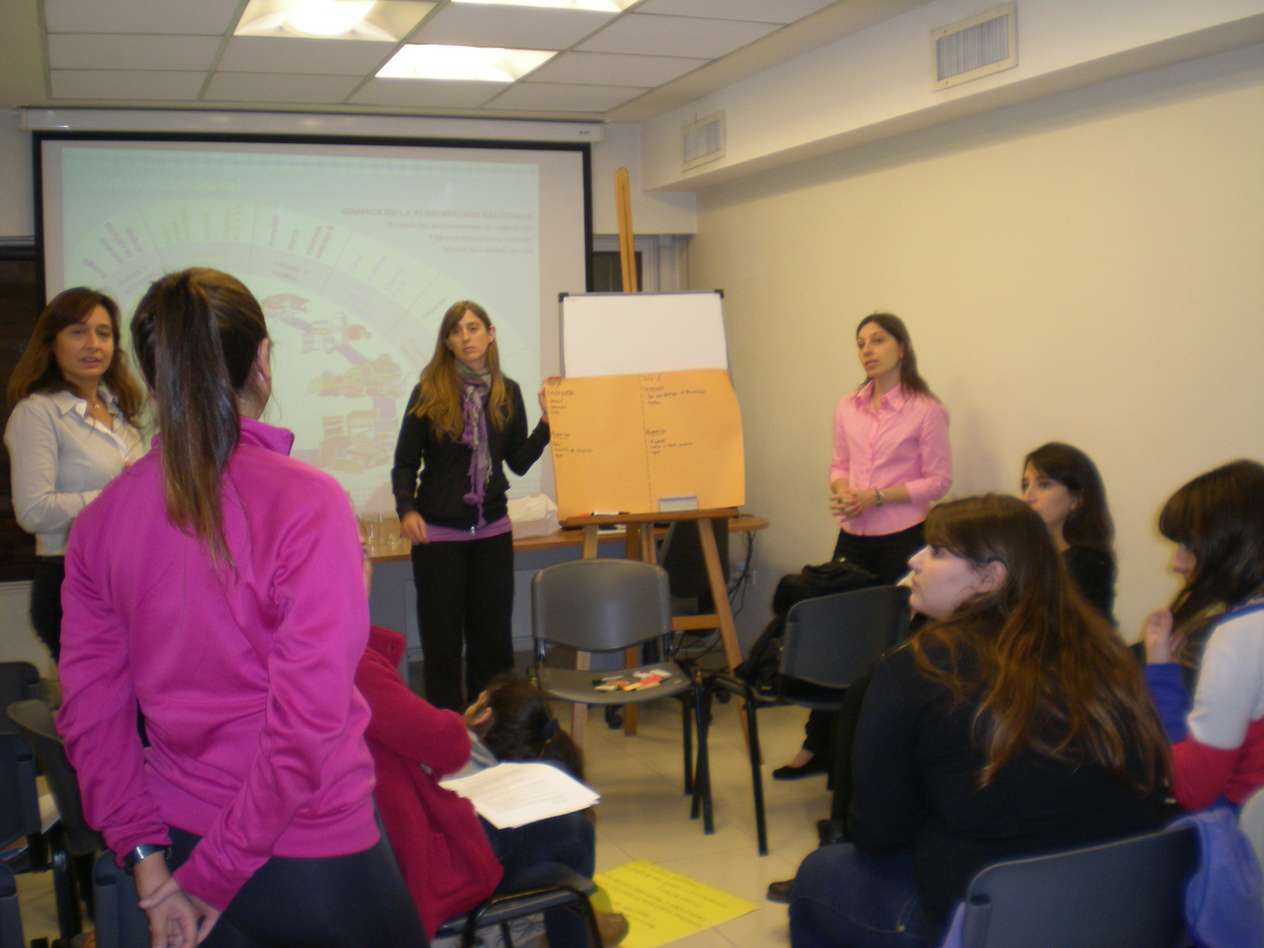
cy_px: 474
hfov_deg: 49.0
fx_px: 1388
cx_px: 632
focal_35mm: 38
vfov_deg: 37.7
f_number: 3.1
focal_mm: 6.3
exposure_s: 1/30.2
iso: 124
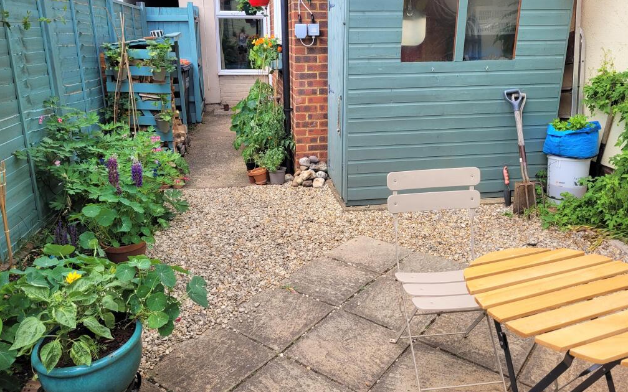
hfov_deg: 66.5
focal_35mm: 28
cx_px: 316
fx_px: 479
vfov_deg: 44.5
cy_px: 176
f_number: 1.8
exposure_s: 1/639
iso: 40
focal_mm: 5.4
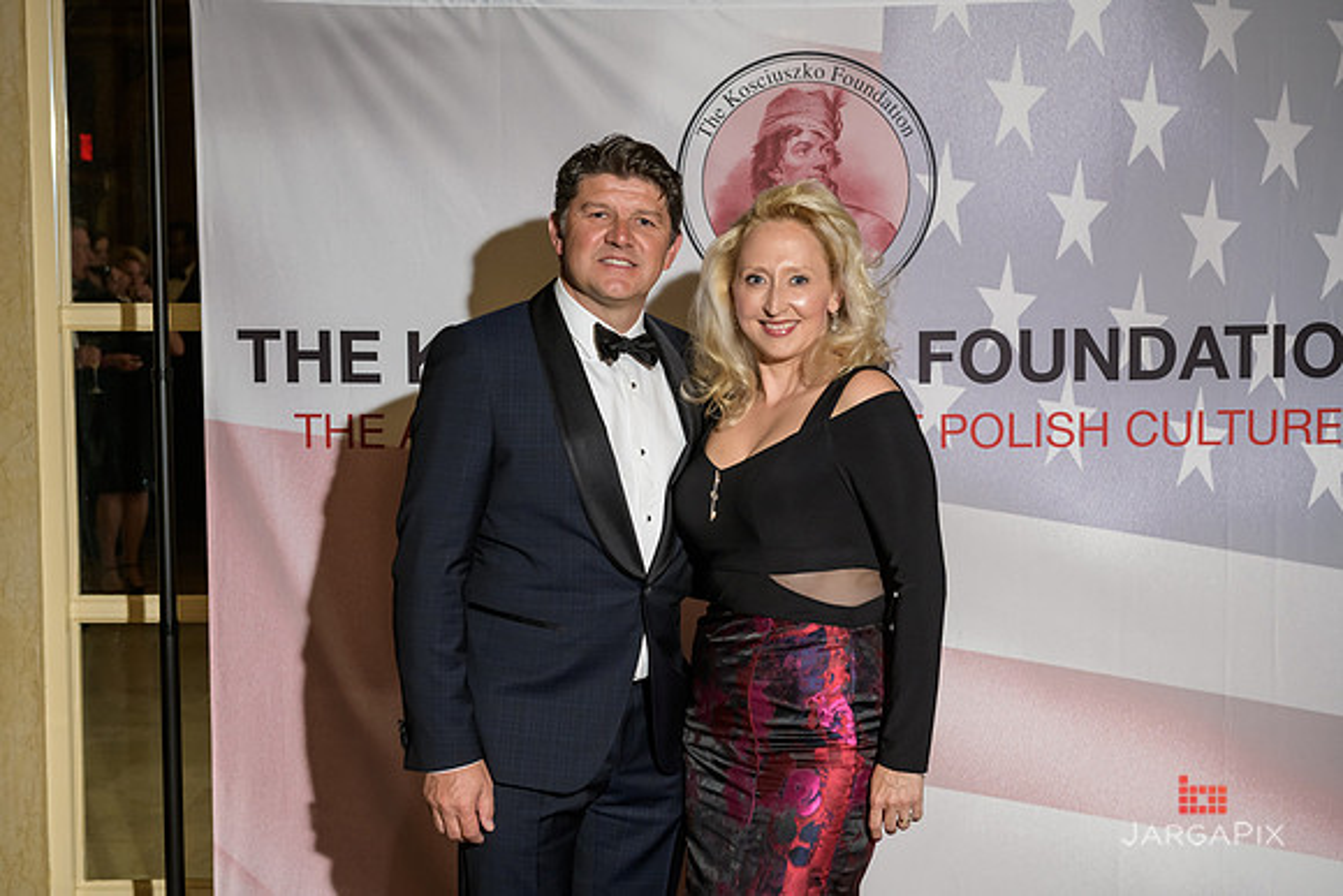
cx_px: 672
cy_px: 448
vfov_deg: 24.2
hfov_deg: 35.6
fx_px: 2090
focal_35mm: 56
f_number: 5
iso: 800
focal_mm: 56
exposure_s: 1/100
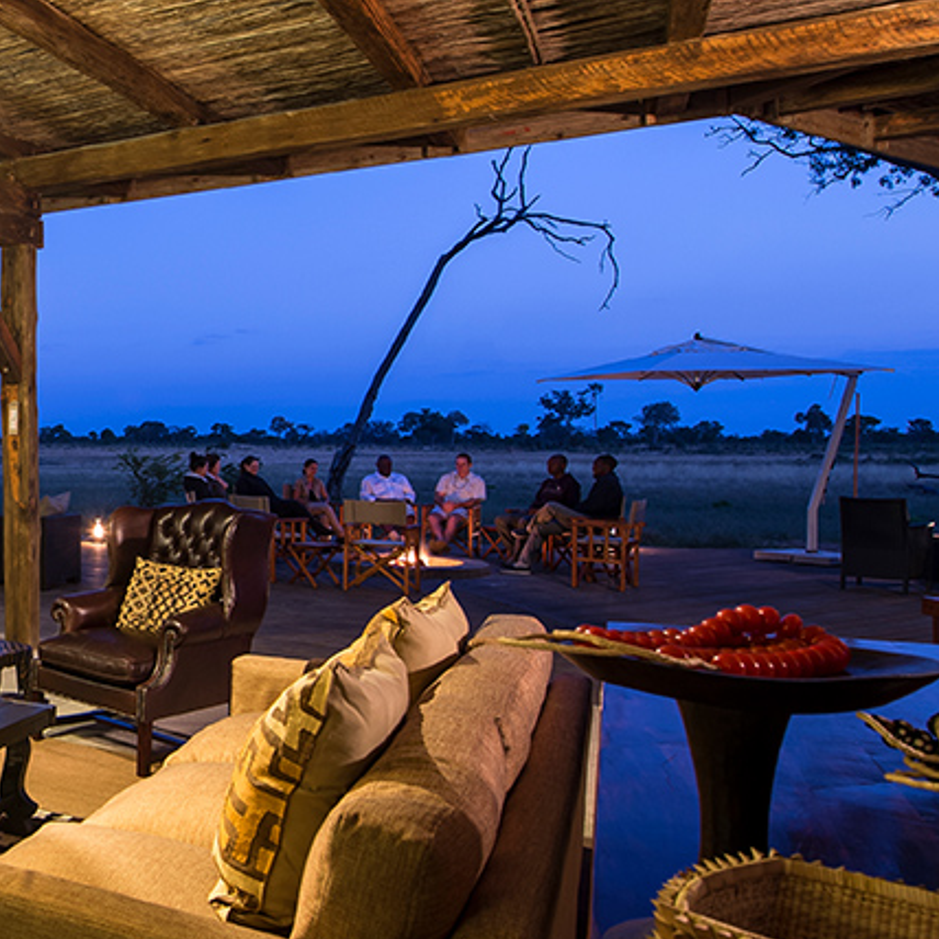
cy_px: 452
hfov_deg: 39.9
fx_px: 1013
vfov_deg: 49.7
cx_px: -105
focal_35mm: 33
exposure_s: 10
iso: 200
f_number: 8
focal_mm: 14
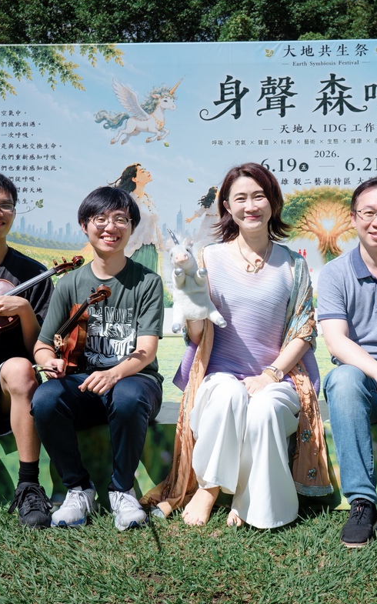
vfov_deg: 38.2
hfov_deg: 23.8
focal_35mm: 53
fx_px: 872
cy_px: 302
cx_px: 327
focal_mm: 34
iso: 100
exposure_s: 1/250
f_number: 7.1
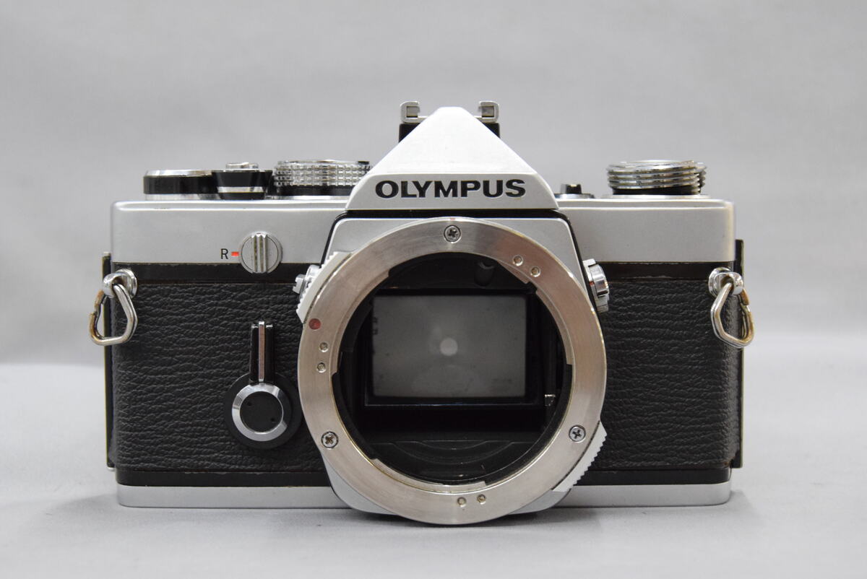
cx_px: 434
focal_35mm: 57
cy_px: 290
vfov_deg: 23.8
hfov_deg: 35.0
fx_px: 1374
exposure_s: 1/125
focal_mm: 38
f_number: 8
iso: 3200
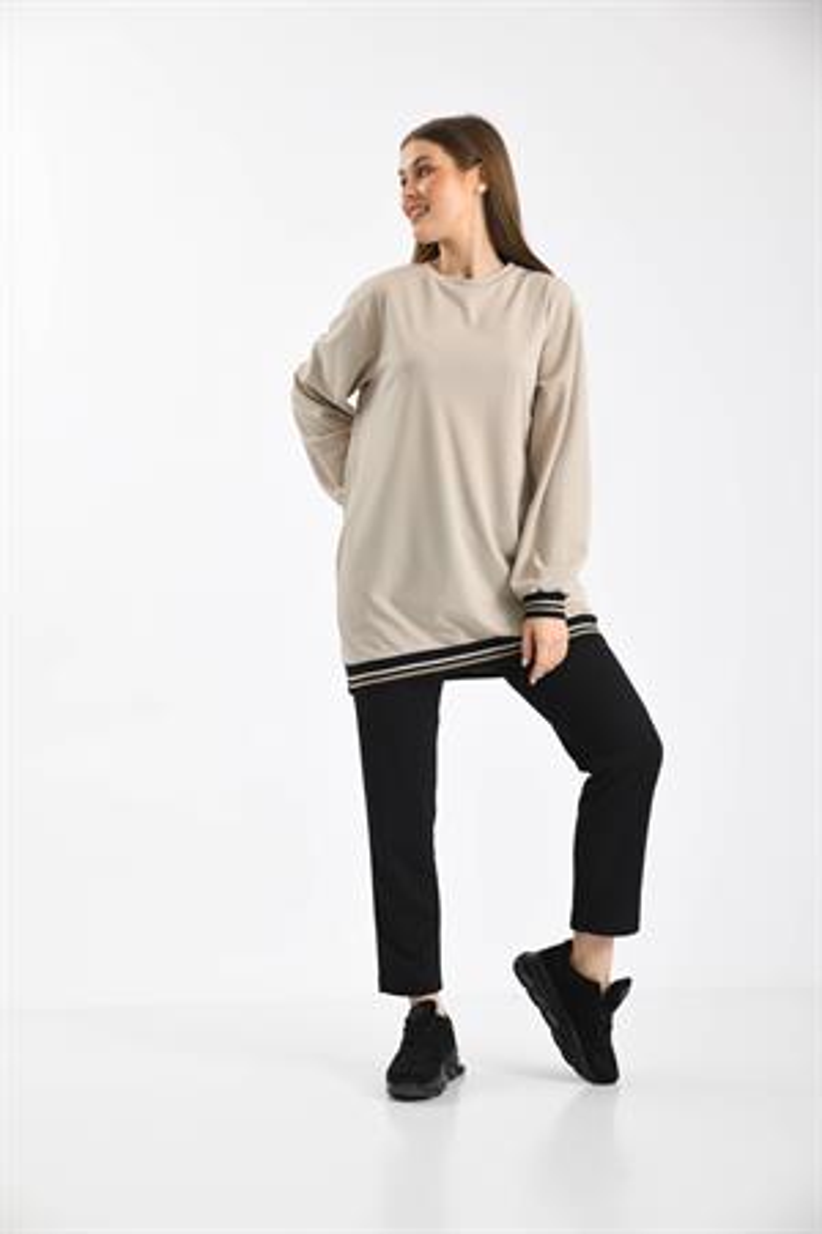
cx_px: 411
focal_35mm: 65
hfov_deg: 20.9
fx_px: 2226
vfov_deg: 31.0
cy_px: 617
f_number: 7.1
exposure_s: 1/160
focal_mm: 65
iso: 100
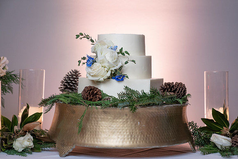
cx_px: 127
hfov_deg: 27.1
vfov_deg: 18.3
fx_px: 494
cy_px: 83
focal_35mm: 75
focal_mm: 70
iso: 2000
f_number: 2.8
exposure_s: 1/125
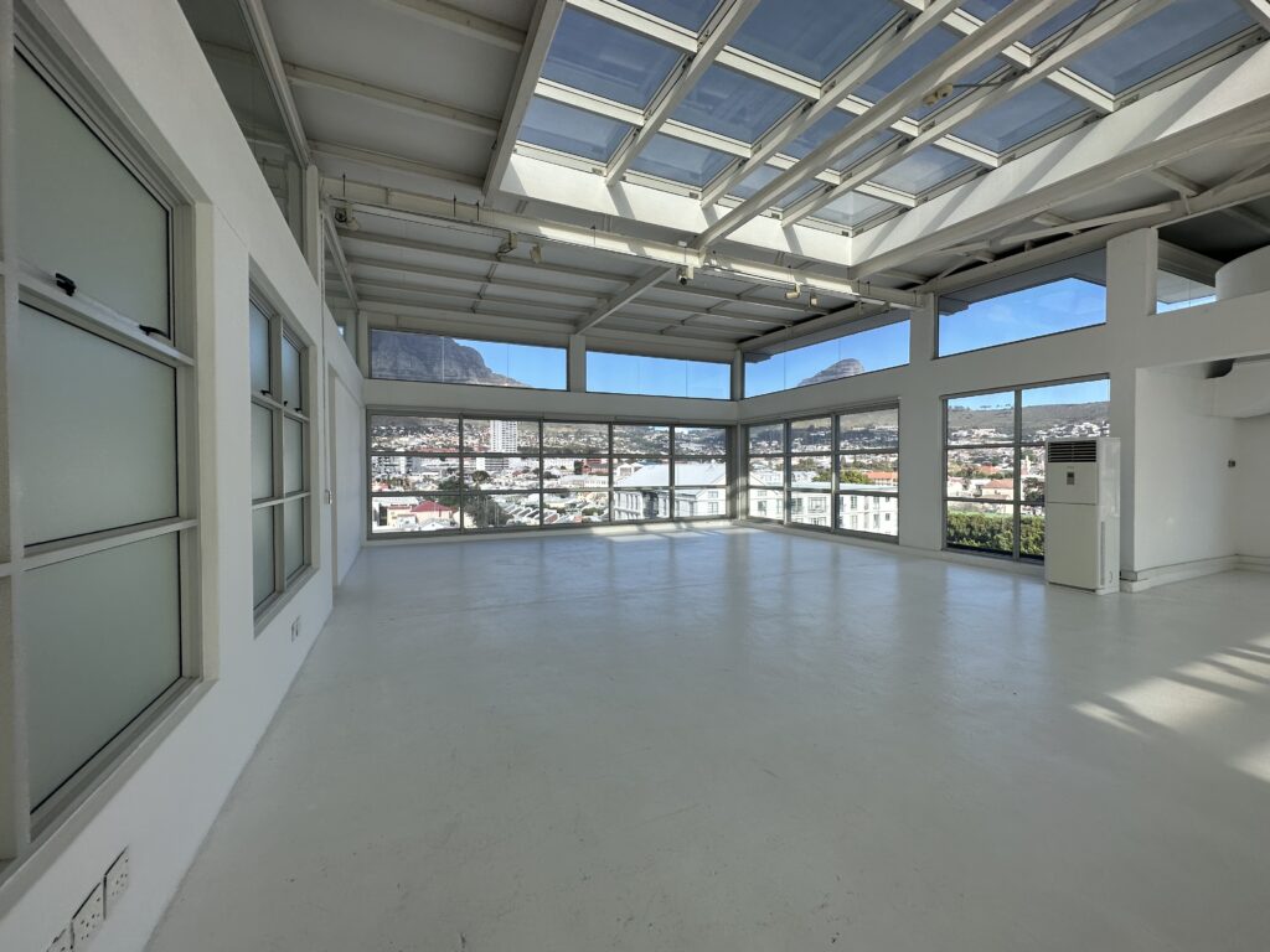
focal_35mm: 14
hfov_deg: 102.1
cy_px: 476
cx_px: 635
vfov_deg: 85.7
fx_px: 514
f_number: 2.2
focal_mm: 2.22
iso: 40
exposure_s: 1/882
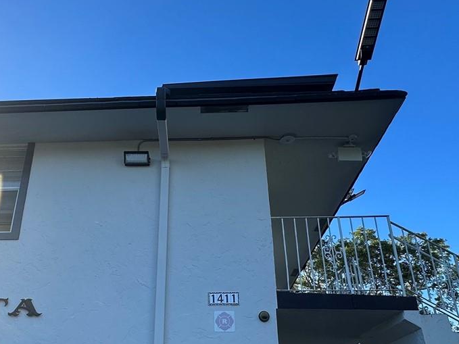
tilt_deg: +24.5
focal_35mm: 33
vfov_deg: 42.4
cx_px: 181
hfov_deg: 54.9
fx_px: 437
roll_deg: -2.1
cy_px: 226
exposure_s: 1/824
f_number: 2.2
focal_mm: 2.22
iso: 40
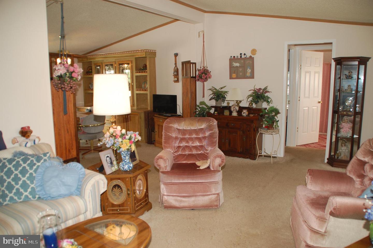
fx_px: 279
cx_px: 186
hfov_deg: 67.4
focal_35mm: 27
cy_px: 124
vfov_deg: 47.8
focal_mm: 18
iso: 400
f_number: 4
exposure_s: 1/60
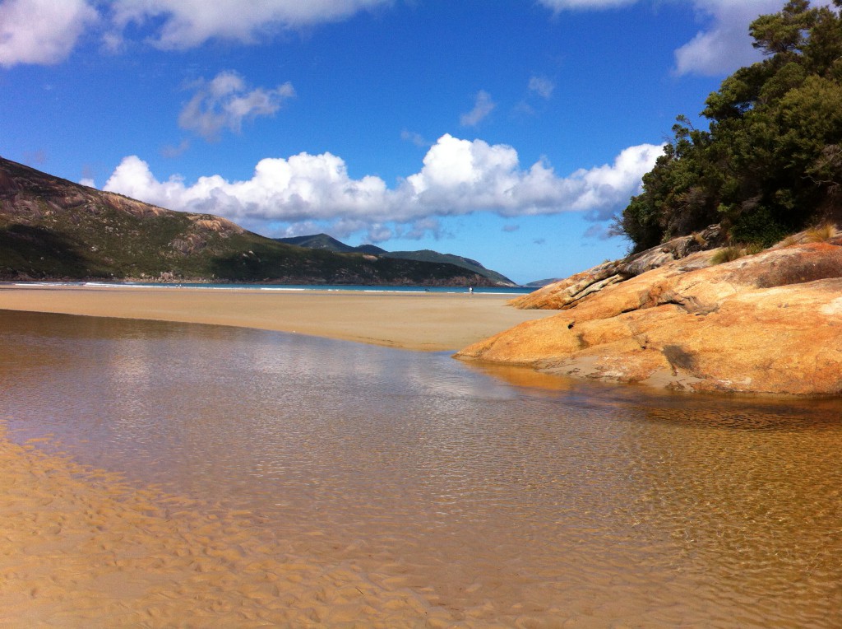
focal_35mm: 35
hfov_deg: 52.7
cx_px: 421
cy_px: 314
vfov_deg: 40.6
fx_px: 850
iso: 80
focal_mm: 3.85
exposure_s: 1/2742
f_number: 2.8
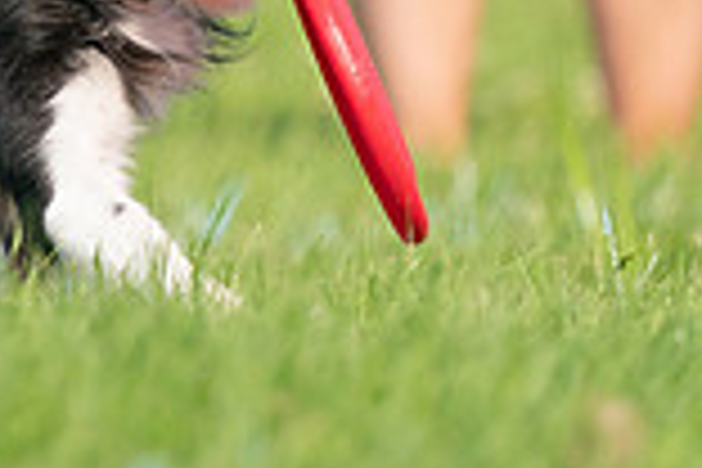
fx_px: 43579
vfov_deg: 0.6
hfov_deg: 0.9
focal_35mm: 2235
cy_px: -263
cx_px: 0
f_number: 6.3
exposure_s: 1/4000
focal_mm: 600
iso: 1250
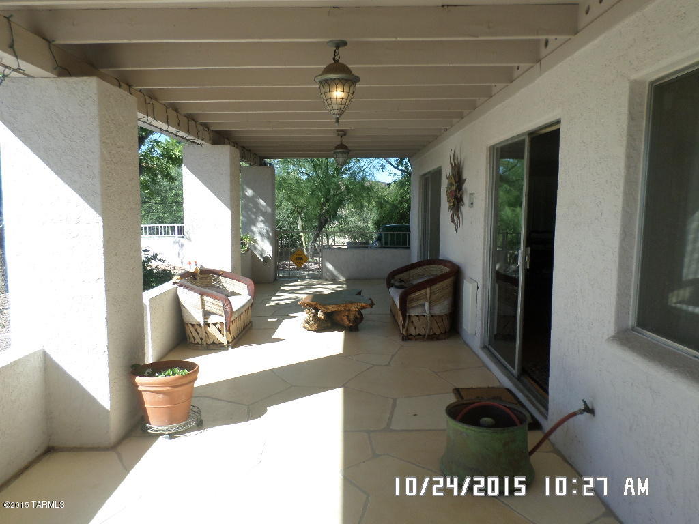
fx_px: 505
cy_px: 262
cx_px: 350
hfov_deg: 69.4
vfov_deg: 54.9
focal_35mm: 25
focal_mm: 4.5
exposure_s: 1/500
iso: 80
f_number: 2.5
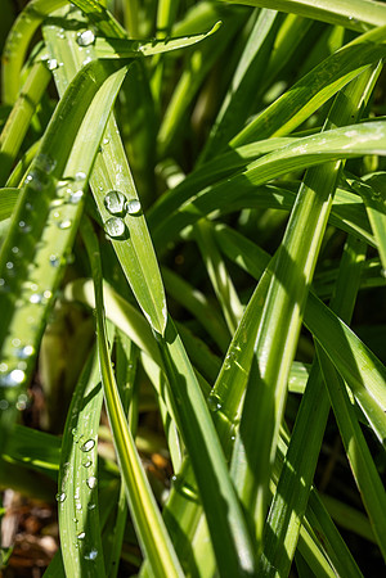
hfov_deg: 19.5
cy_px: 289
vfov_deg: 28.8
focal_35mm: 70
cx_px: 193
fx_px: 1126
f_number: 14
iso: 320
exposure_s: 1/250
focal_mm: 70
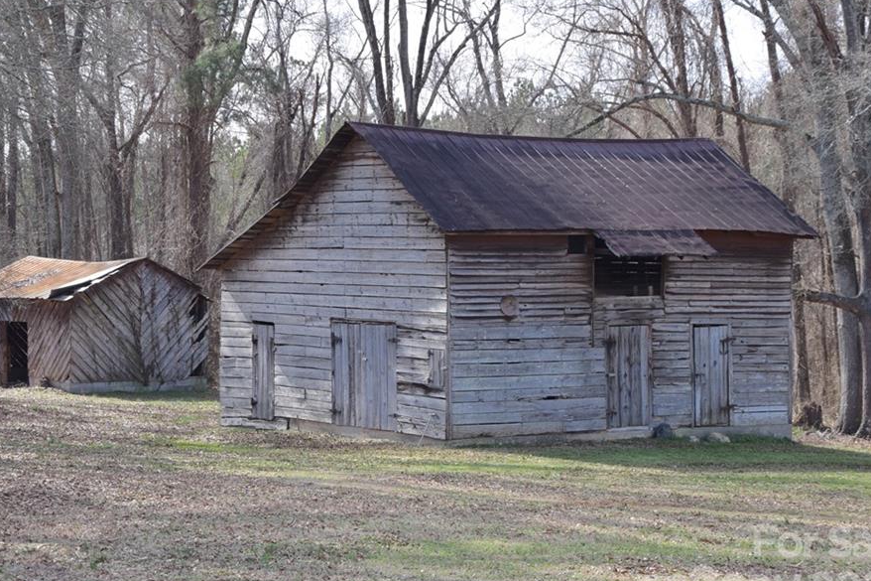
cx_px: 408
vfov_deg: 16.3
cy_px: 294
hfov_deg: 24.2
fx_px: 2032
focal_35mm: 84
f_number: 8
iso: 280
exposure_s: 1/250
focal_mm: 48
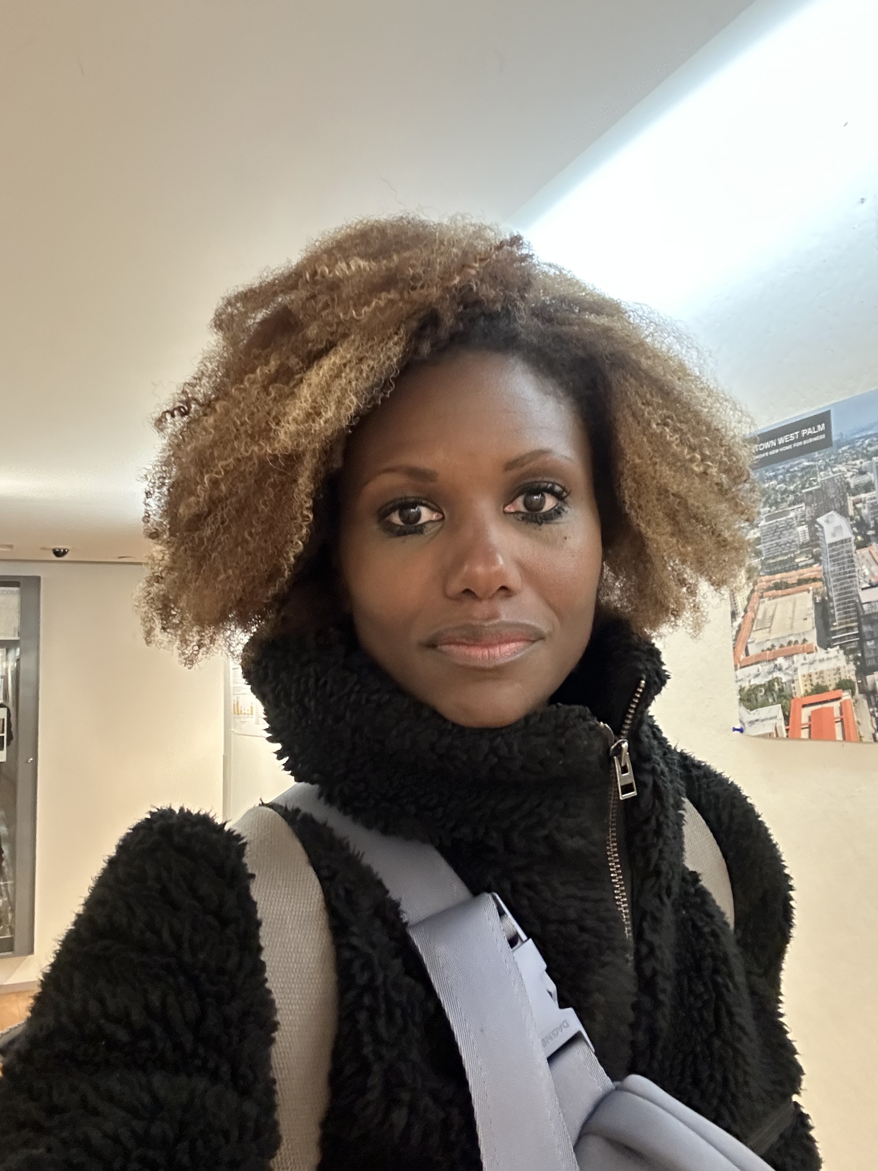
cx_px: 439
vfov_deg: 60.0
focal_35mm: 30
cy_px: 586
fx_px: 1015
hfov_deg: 46.8
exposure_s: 1/30
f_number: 1.9
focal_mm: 2.69
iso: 500
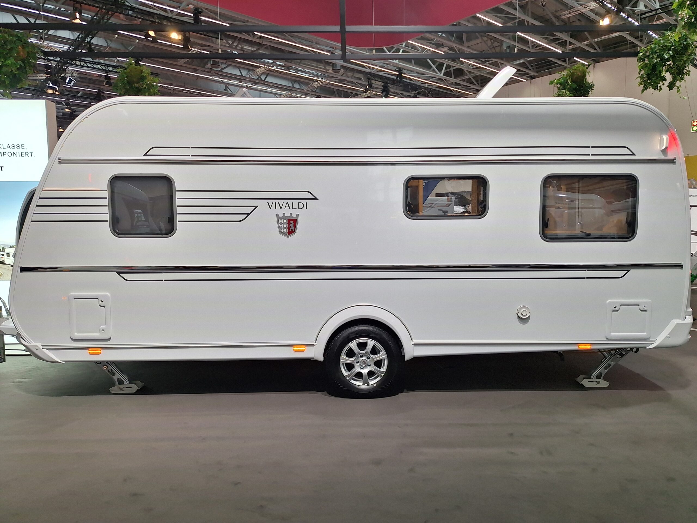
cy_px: 262
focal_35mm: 23
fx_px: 463
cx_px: 348
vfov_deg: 58.9
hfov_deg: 73.9
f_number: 1.8
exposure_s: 1/158
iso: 40
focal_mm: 5.54
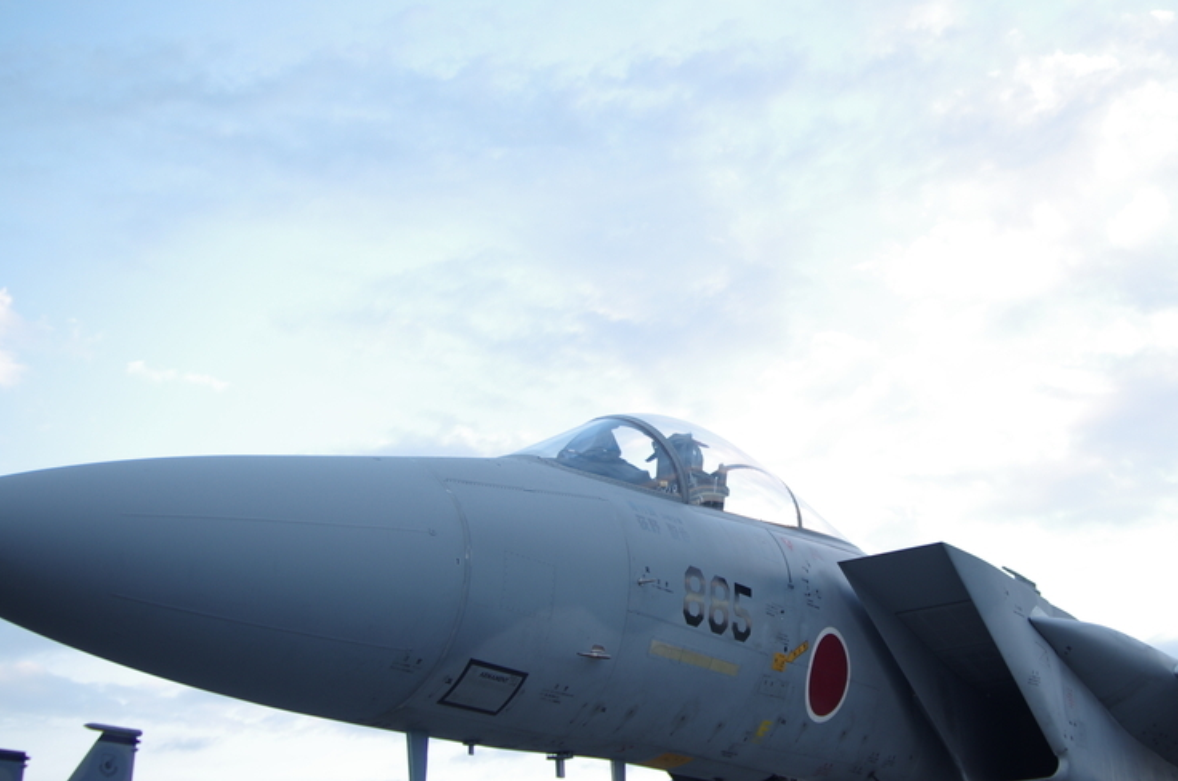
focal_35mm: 44
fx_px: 1437
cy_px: 492
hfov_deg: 43.8
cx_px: 811
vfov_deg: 30.3
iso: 100
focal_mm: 18
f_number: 3.2
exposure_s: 1/100
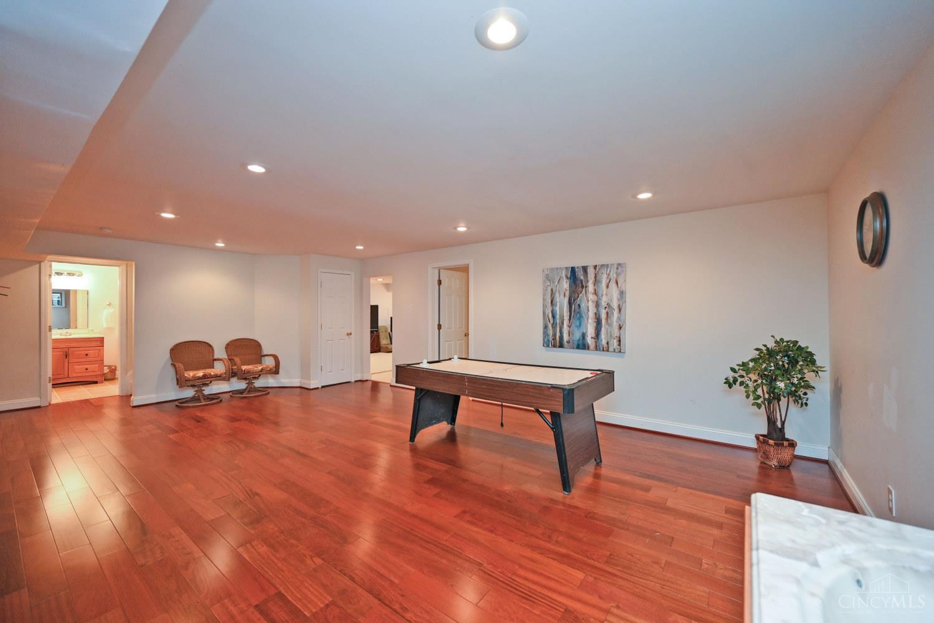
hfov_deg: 104.3
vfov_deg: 81.2
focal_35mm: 14
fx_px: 363
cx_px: 467
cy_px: 312
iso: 1100
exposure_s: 1/60
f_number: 4
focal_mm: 14
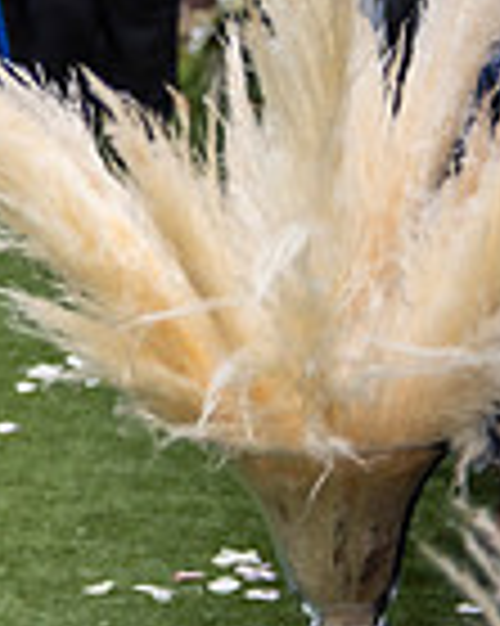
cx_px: -775
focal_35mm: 220
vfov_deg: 8.6
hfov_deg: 6.6
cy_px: -227
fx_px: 4074
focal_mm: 56
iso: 250
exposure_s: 1/200
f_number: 2.8
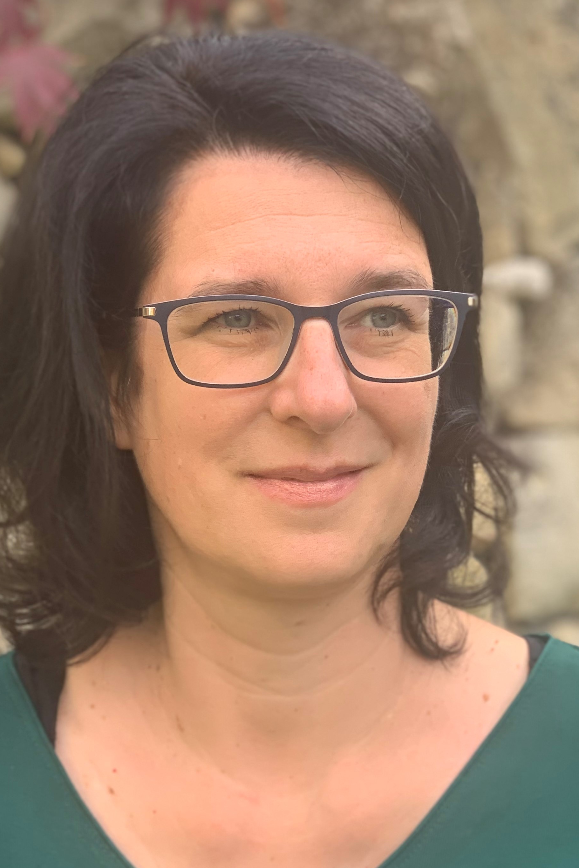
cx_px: 283
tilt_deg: -5.5
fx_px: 1327
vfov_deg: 36.2
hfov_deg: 24.6
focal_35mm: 55
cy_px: 434
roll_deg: -1.1
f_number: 2.4
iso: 16
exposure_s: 1/122
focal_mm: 6
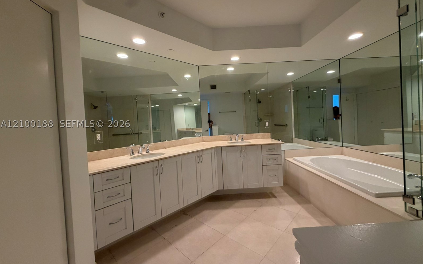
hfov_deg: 101.5
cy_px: 124
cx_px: 212
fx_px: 173
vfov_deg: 74.7
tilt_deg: -0.5
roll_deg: +3.1
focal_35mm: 15
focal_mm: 2.22
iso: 320
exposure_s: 1/120
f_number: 2.2
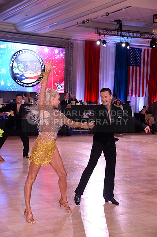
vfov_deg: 31.0
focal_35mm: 65
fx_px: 426
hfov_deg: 20.9
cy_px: 118
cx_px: 78
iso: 2000
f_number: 5.6
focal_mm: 65
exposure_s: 1/250
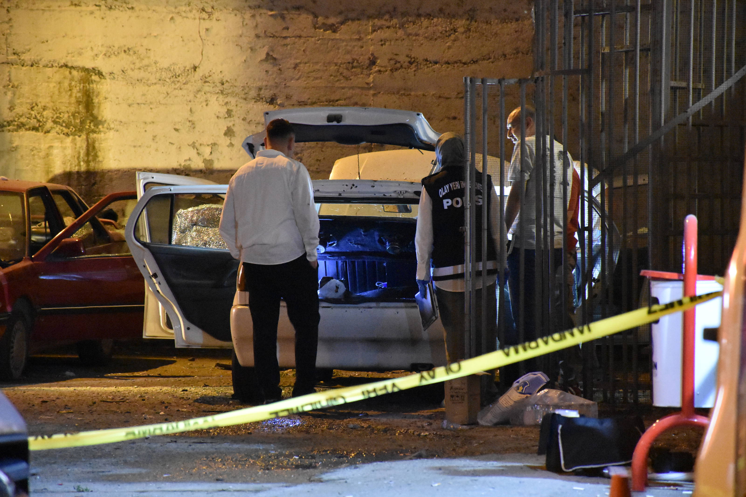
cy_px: 248
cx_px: 373
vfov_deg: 6.5
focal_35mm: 210
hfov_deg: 9.8
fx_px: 4351
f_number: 5.6
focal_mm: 140
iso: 12800
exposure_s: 1/30
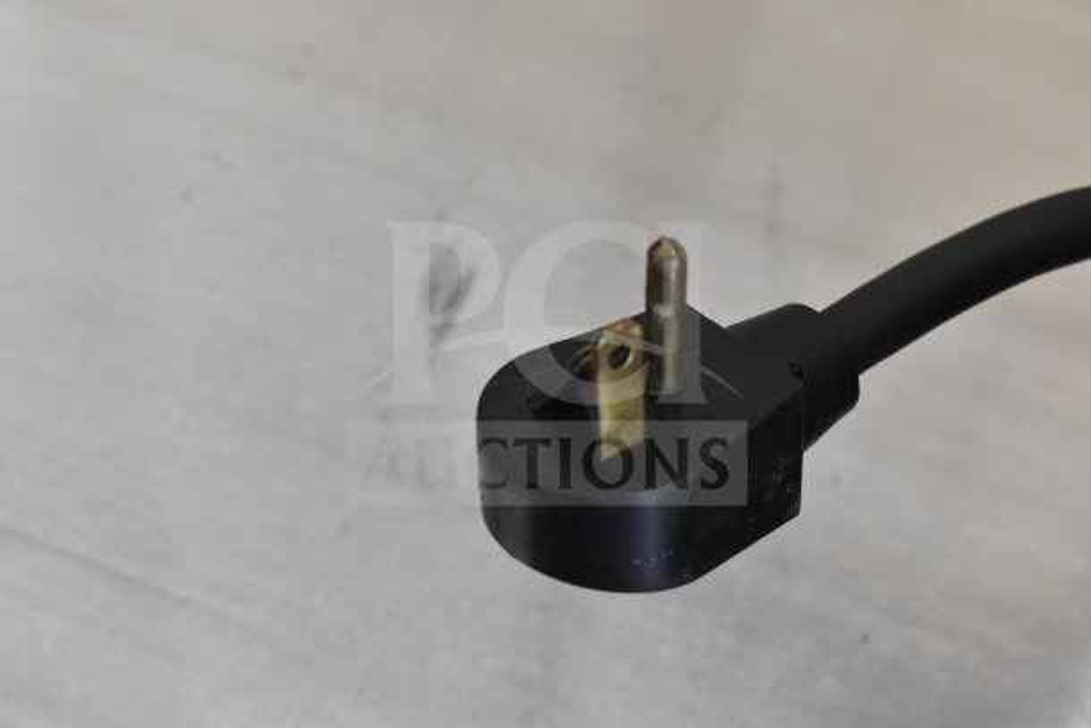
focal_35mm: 82
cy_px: 364
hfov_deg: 24.6
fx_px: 2501
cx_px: 546
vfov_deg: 16.6
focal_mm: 55
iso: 6400
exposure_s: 1/250
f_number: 8
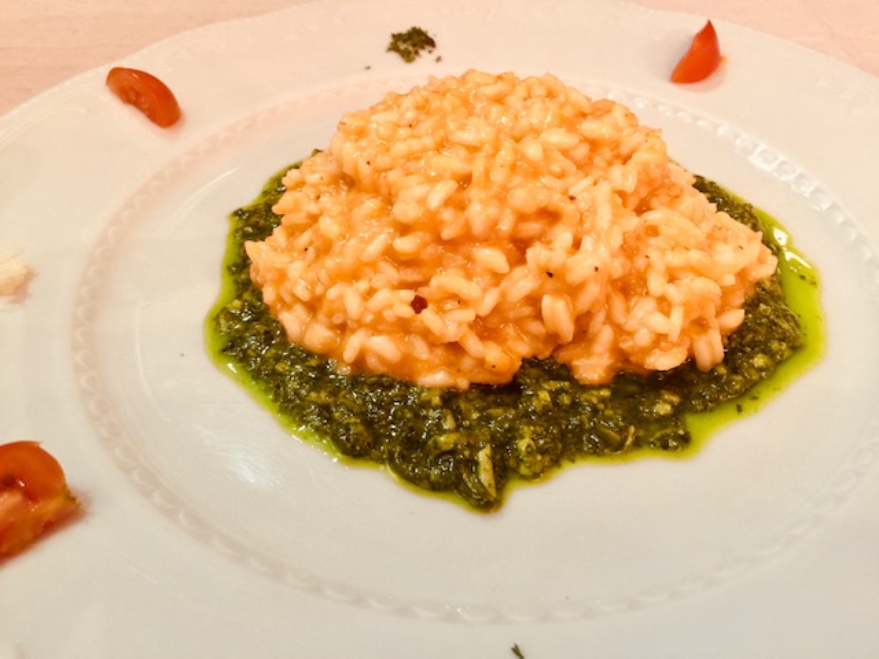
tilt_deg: -44.9
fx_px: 736
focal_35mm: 29
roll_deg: +0.7
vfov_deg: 48.2
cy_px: 330
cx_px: 440
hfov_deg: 61.7
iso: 100
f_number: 2.2
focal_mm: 4.15
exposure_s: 1/10
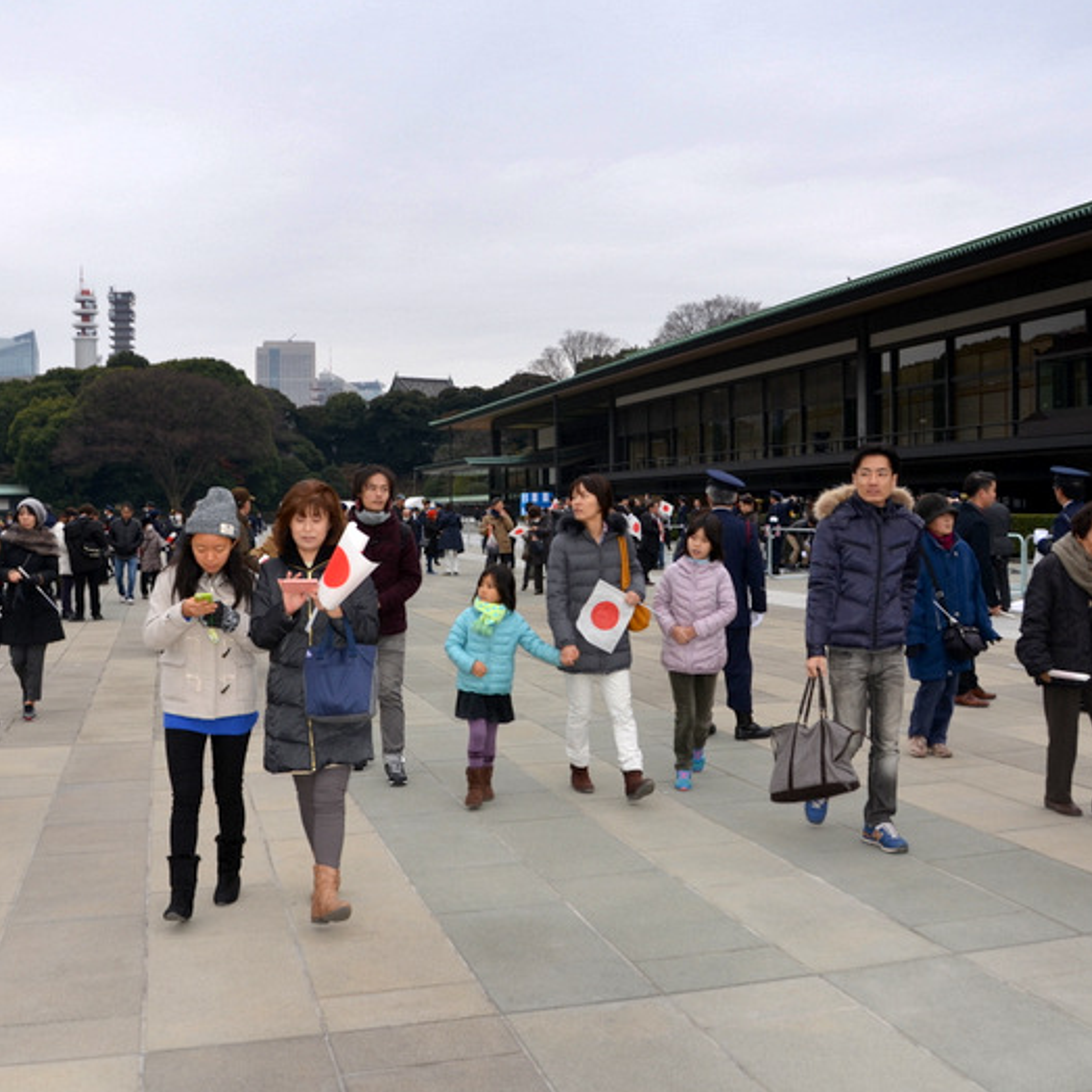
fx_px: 1249
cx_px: 516
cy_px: 545
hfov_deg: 47.2
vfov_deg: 47.2
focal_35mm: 35
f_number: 4
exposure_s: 1/250
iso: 125
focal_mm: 18
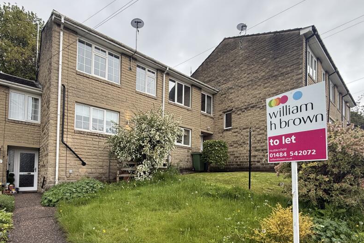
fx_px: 192
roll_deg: -1.8
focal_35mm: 19
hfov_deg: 86.9
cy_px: 170
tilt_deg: +1.8
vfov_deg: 62.3
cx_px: 180
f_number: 2.2
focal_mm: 2.22
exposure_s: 1/99
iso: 100
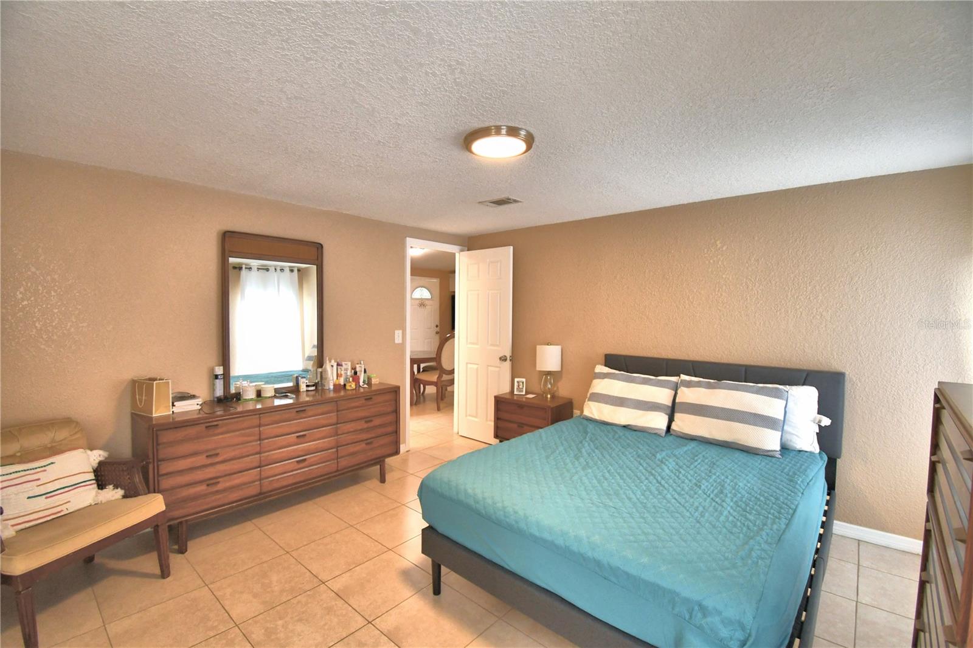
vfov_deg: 77.3
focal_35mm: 15
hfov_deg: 100.4
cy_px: 324
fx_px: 405
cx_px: 486
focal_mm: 10
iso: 900
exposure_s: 1/125
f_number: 4.5
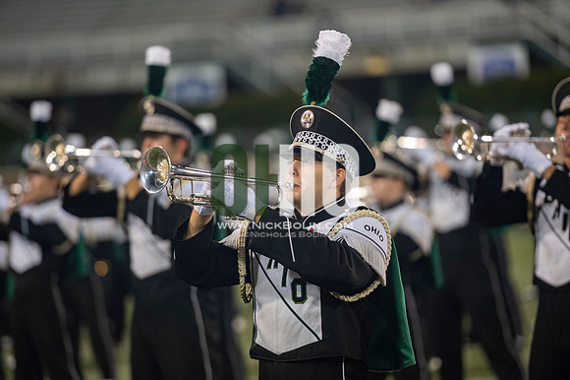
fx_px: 3165
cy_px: 190
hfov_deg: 10.3
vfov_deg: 6.9
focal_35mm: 200
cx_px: 285
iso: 1000
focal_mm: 200
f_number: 2.8
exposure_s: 1/500
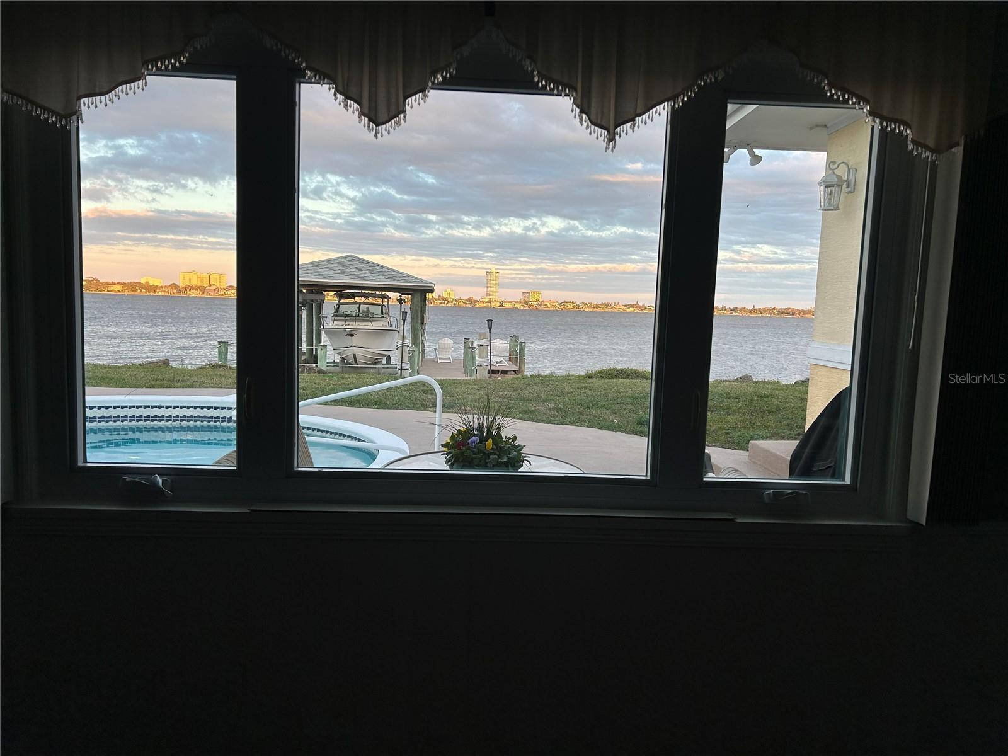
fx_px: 757
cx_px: 504
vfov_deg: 53.1
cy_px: 378
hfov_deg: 67.3
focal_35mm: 26
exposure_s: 1/282
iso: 40
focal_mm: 5.7
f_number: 1.5
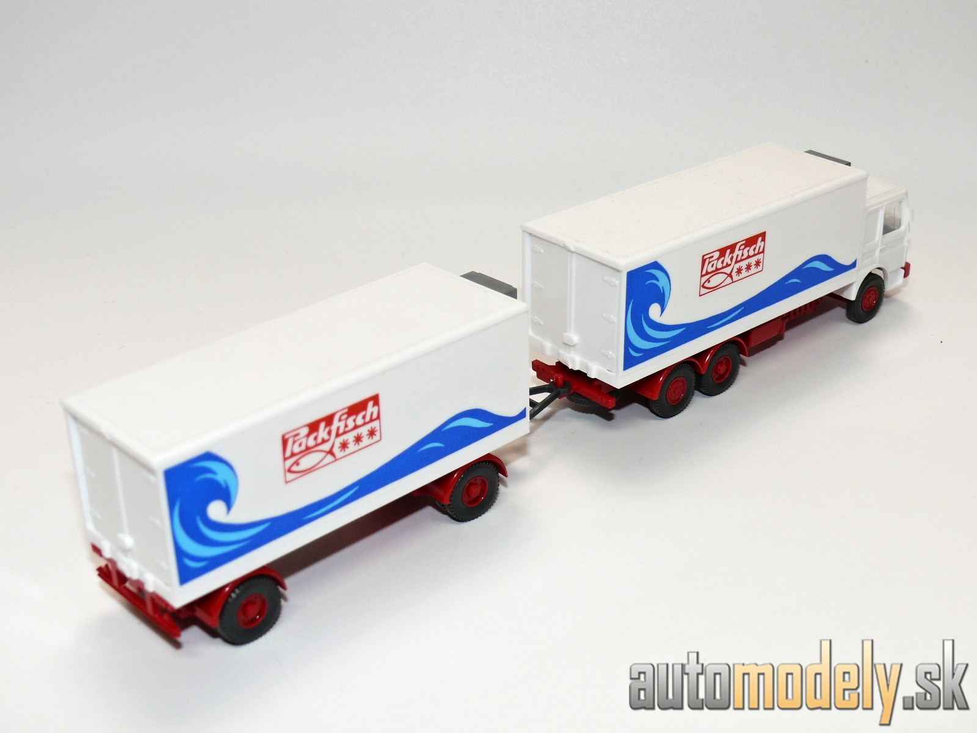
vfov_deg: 27.5
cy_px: 366
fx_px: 1496
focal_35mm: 53
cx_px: 488
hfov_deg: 36.2
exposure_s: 1/30
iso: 100
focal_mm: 9.5
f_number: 4
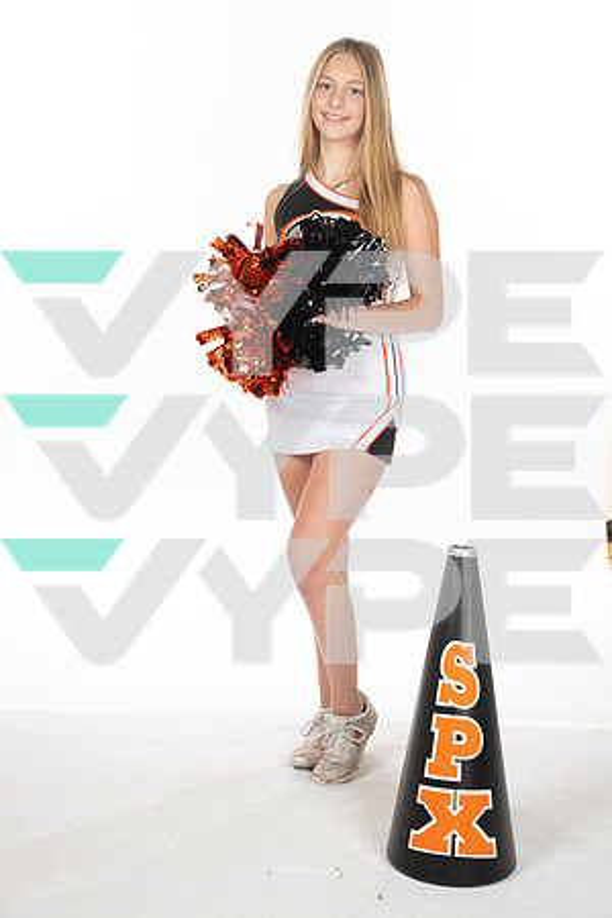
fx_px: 1275
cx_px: 306
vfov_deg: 39.6
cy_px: 459
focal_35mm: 50
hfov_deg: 27.0
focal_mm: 50
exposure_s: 1/320
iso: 800
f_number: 8
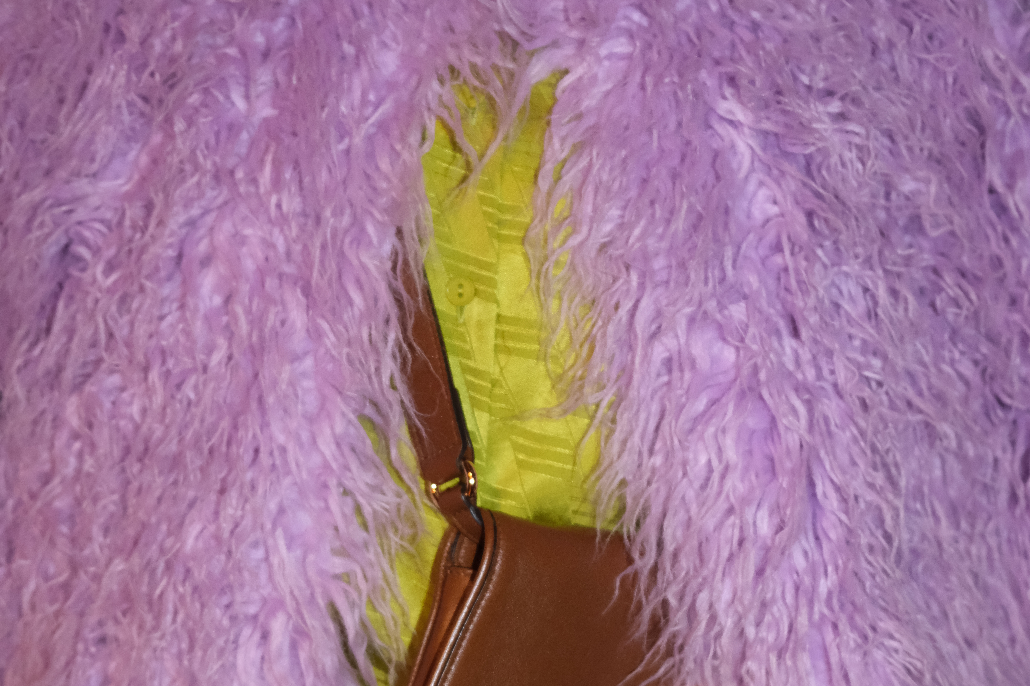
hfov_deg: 37.5
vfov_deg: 25.3
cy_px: 478
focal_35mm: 53
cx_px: 515
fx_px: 1516
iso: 3200
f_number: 3.2
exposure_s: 1/60
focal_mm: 23.3
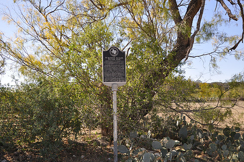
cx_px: 115
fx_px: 305
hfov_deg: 43.6
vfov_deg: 29.8
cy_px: 83
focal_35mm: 45
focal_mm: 26
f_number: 4.5
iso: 200
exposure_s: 1/200
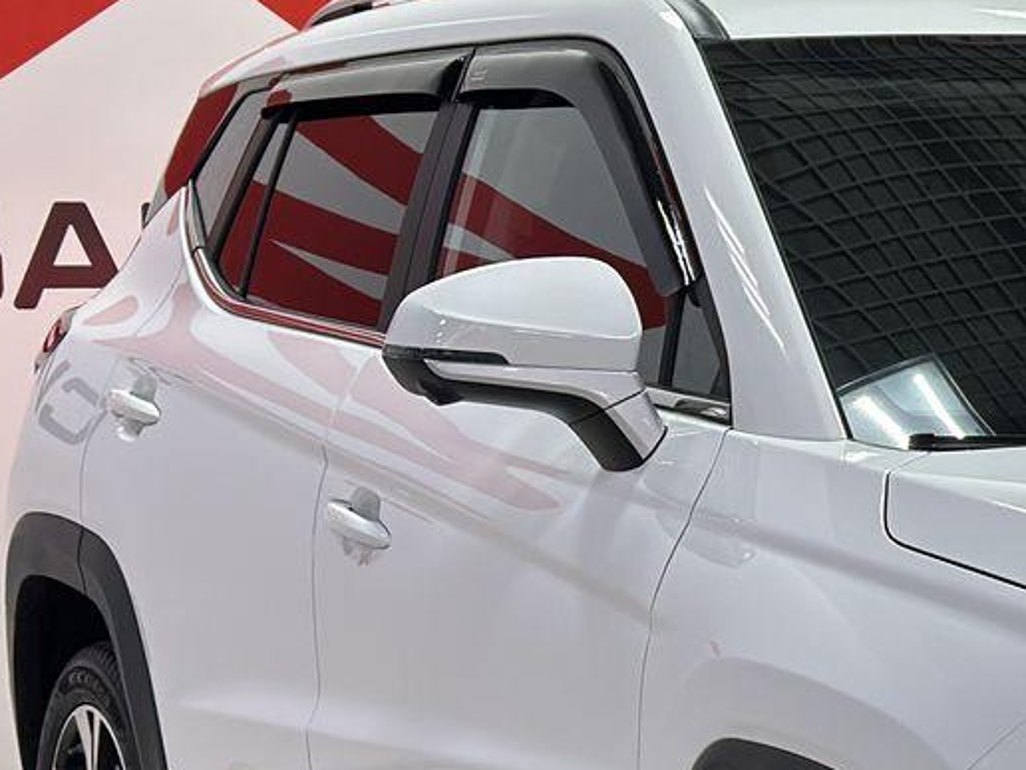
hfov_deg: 14.2
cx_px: 1251
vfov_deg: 11.0
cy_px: 718
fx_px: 3972
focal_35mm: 134
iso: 80
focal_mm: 6.86
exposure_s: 1/115
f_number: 1.78
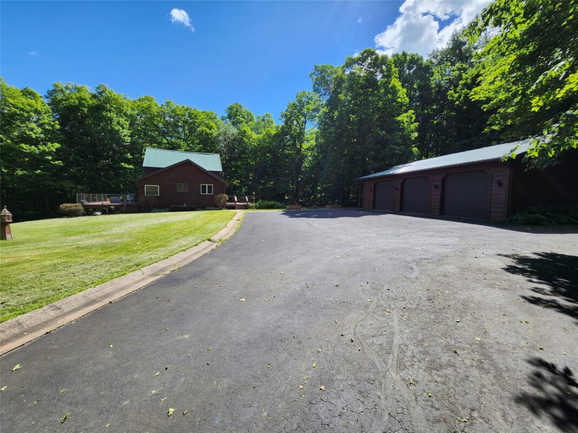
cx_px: 289
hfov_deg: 106.2
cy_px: 216
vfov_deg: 89.9
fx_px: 217
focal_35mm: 13
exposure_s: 1/670
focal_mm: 1.7
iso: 32
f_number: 2.2
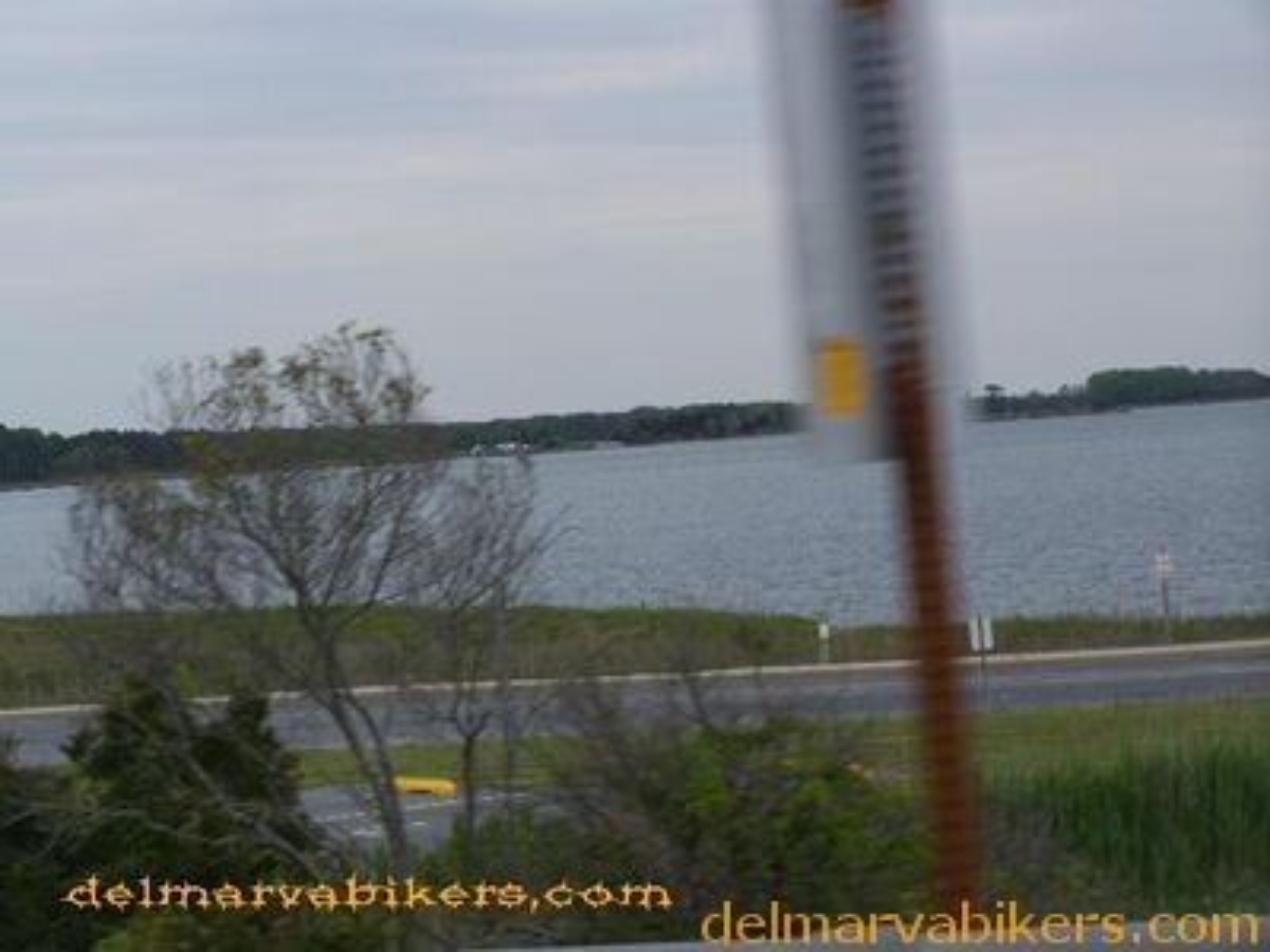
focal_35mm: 128
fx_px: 4696
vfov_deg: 11.6
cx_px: 635
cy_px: 476
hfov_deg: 15.4
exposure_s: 1/400
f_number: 4.5
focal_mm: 21.2
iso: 64
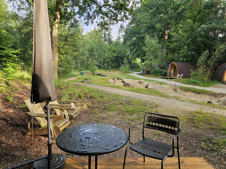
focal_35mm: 23
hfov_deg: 73.9
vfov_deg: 58.9
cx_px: 113
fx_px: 150
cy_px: 84
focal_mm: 5.4
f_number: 1.8
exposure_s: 1/190
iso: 64
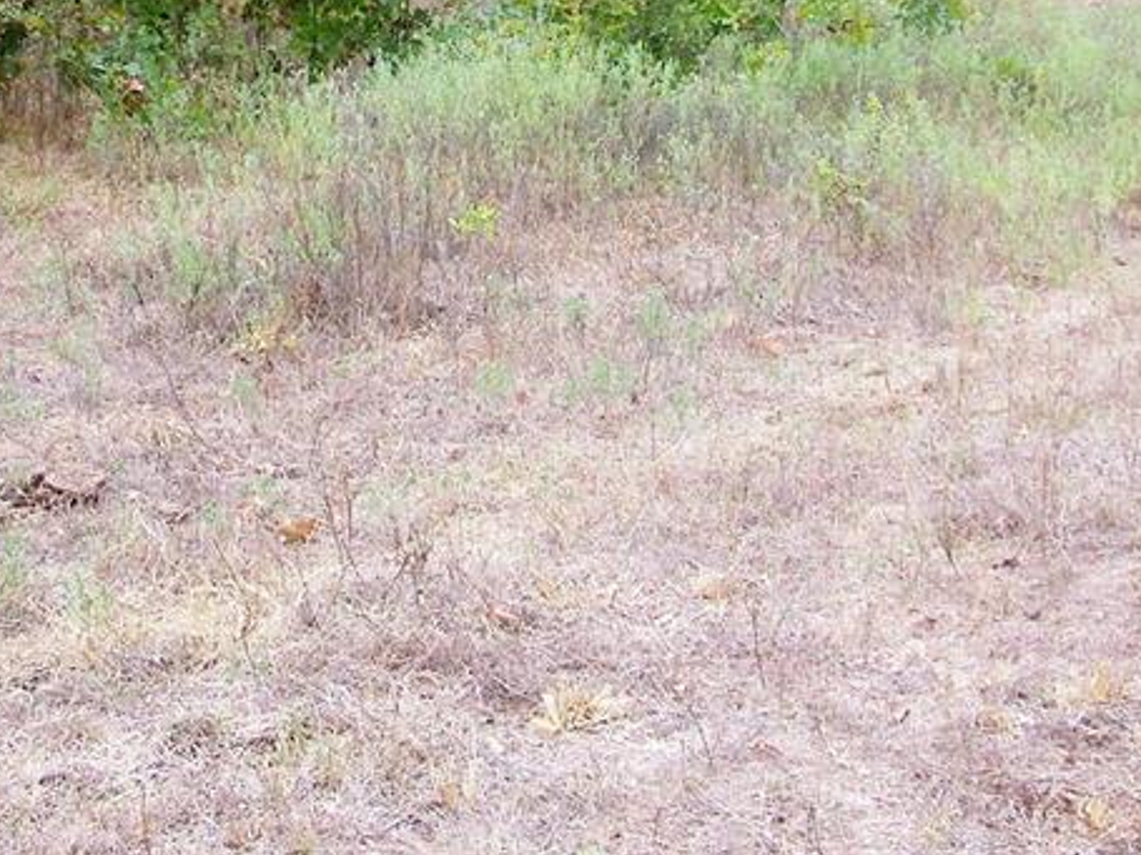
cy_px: 58
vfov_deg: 20.0
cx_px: 527
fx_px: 2373
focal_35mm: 72
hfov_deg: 27.0
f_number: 3.6
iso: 80
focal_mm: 5.8
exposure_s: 1/100
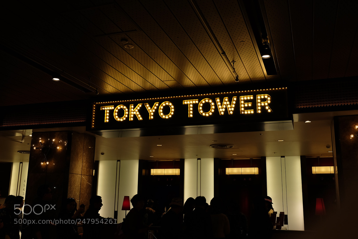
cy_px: 120
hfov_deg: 54.4
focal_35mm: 35
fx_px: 348
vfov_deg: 37.8
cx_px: 179
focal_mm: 23.3
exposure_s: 1/50
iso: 200
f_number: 5.6
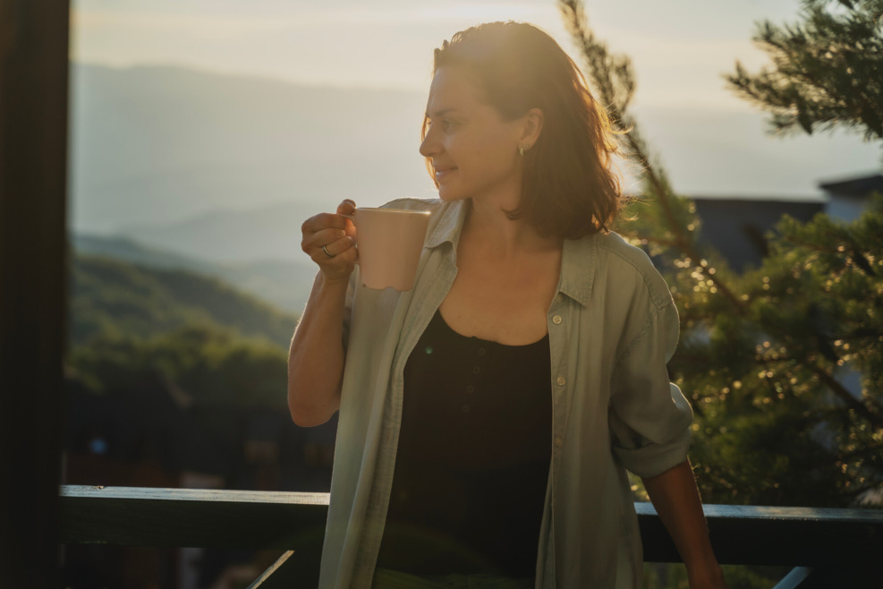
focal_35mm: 76
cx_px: 439
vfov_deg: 17.9
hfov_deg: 26.7
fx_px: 1864
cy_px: 296
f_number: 4.5
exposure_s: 1/1250
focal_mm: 75
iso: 125
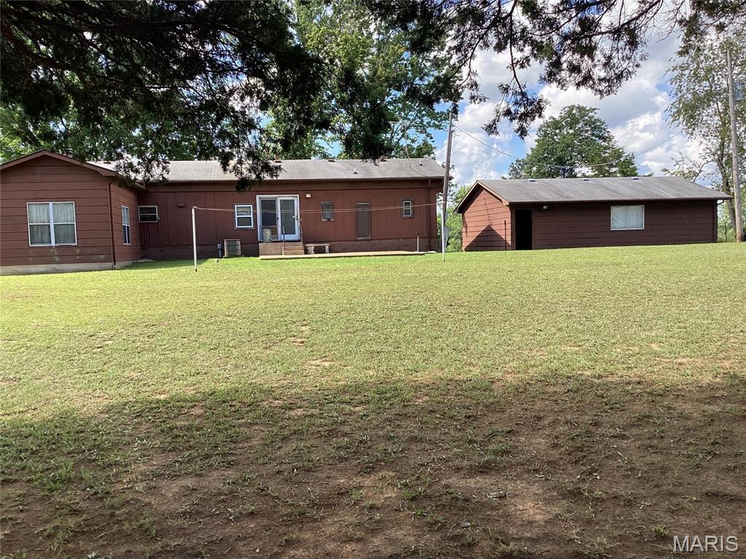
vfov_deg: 45.4
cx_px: 373
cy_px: 280
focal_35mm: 31
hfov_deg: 58.4
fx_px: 668
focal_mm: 3.3
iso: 25
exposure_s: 1/326
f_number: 2.4
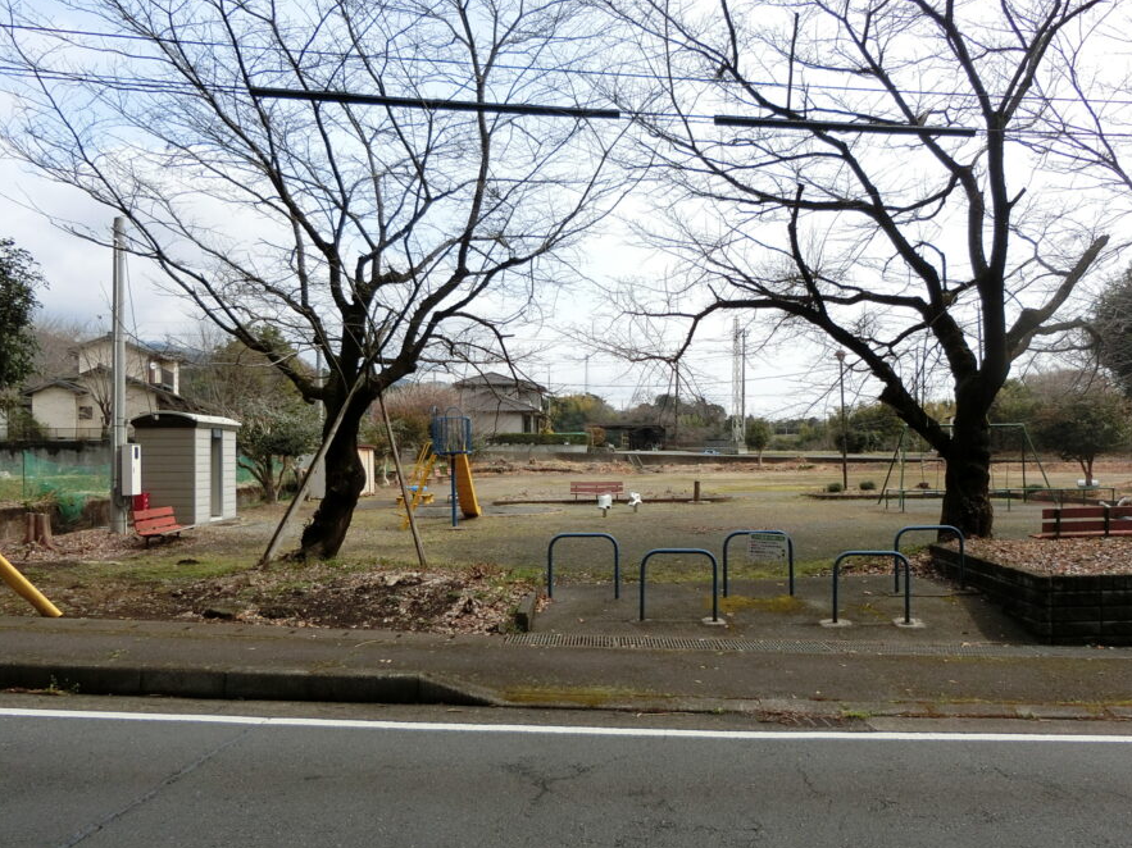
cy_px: 444
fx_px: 948
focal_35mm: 29
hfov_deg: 61.6
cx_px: 612
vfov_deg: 48.2
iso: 125
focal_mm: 4.5
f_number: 3.5
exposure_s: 1/1000
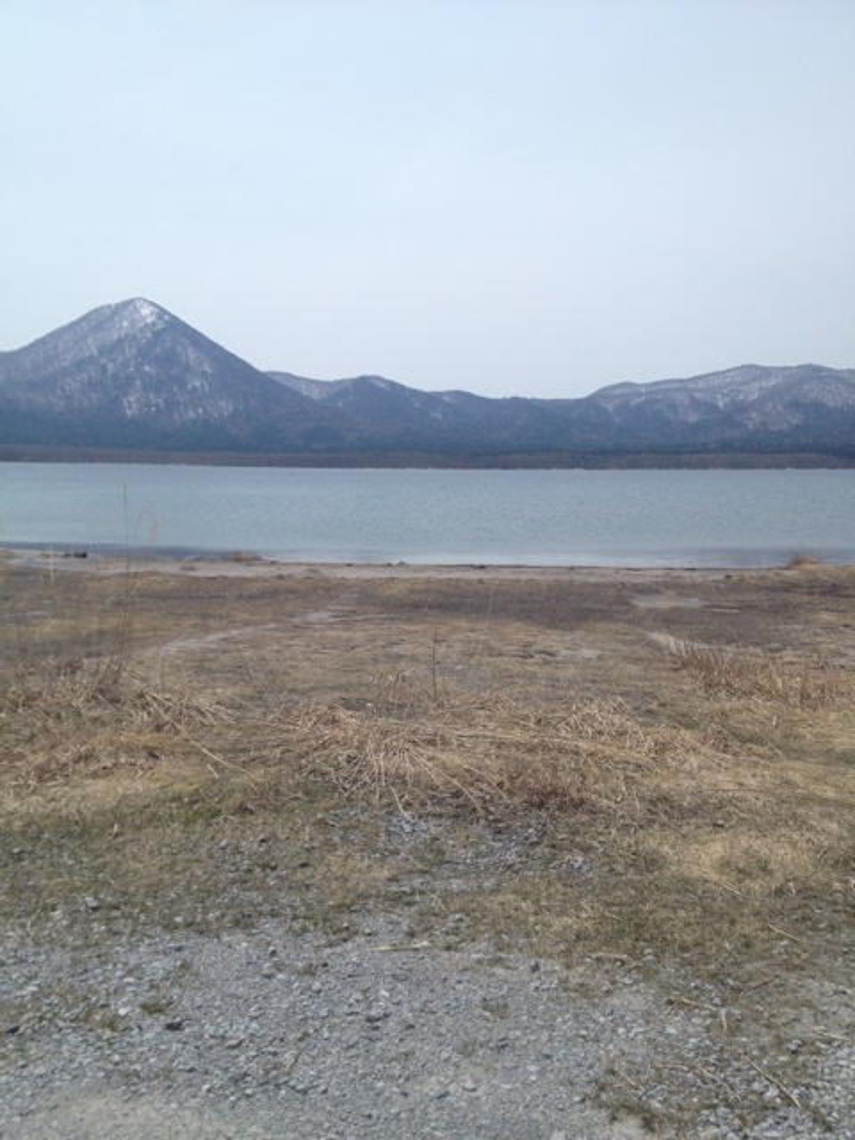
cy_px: 570
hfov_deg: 40.7
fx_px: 1153
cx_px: 428
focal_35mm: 35
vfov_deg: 52.6
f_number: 2.4
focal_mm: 4.28
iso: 64
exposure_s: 1/3067
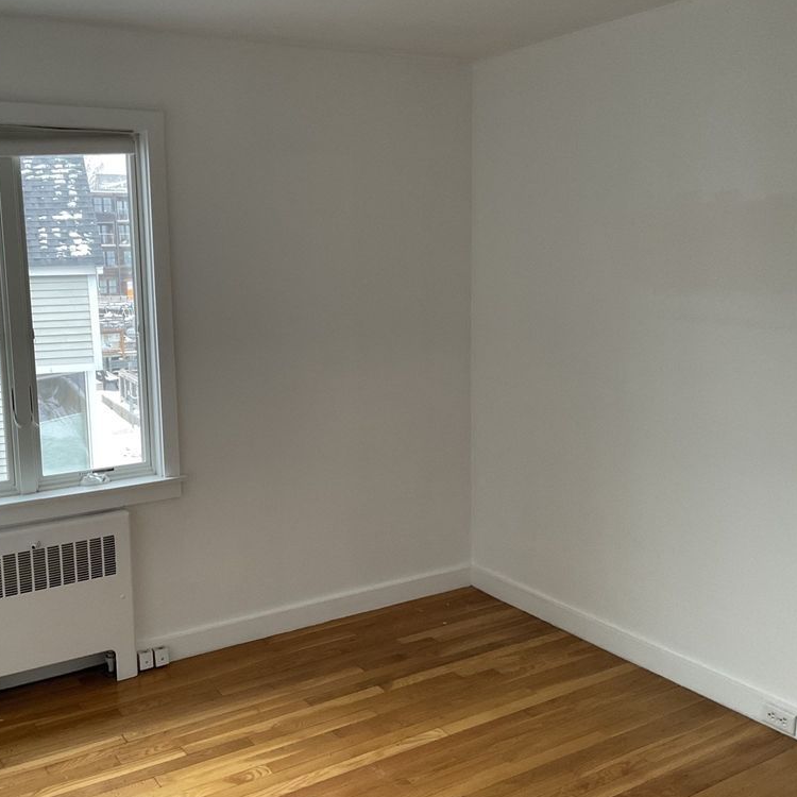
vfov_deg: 47.2
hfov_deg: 46.7
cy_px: 396
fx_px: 912
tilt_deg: -9.2
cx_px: 290
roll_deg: +1.2
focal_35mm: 35
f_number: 1.8
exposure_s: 1/61
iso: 64
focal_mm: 3
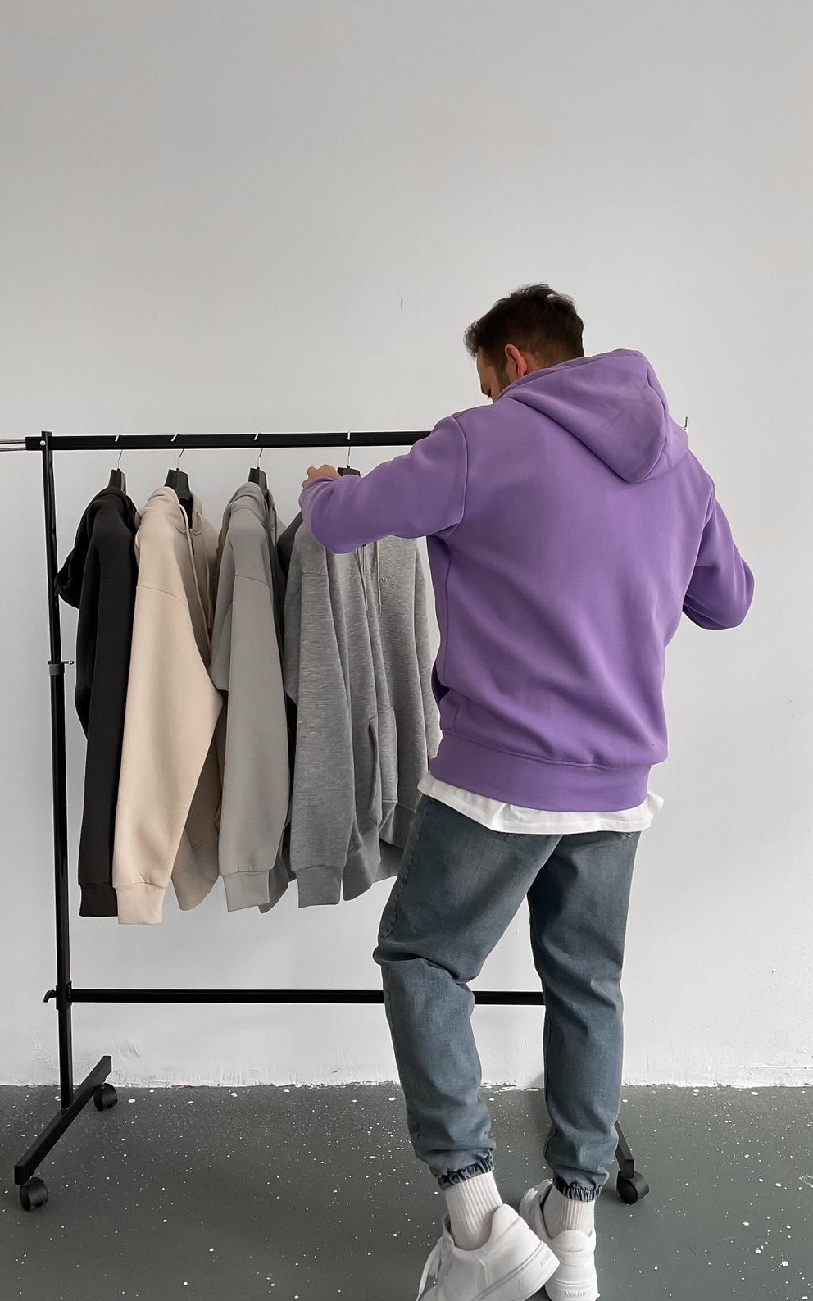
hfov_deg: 40.6
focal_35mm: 31
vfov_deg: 61.2
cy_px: 647
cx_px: 423
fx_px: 1099
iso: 64
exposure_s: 1/110
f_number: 1.8
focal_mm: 3
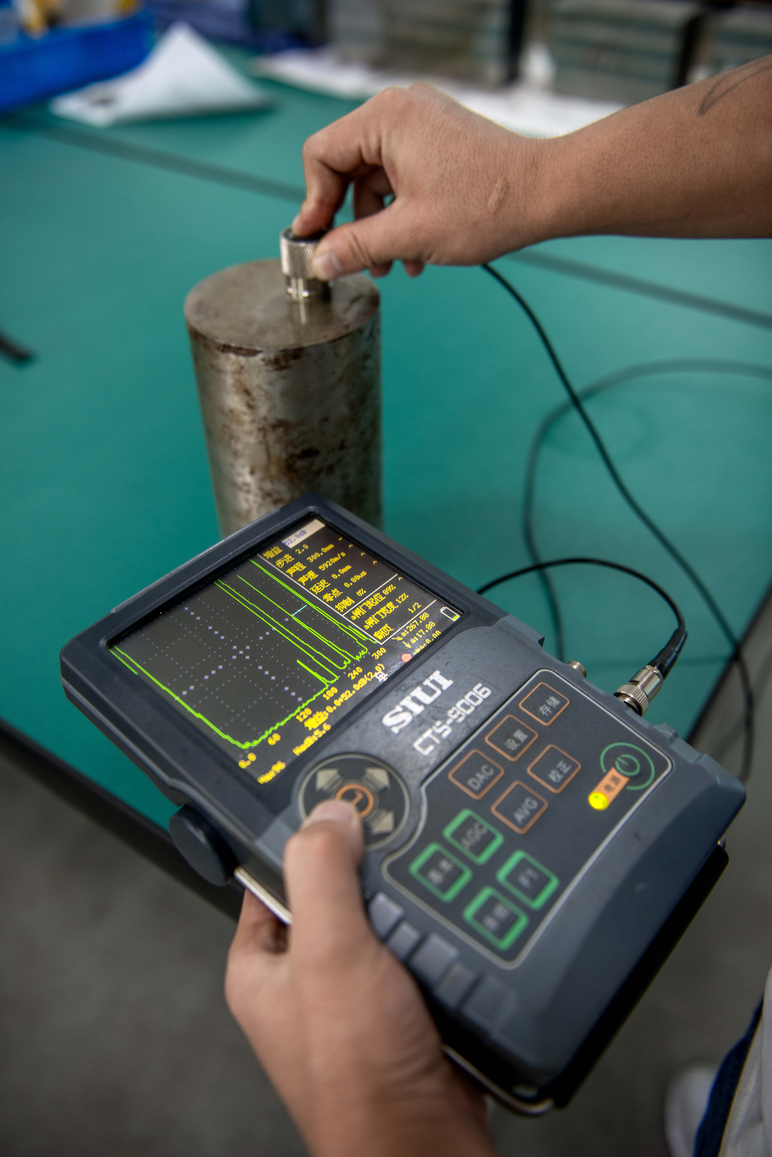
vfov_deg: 60.3
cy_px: 578
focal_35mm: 31
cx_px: 386
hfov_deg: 42.4
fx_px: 996
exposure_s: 1/50
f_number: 3.2
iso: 320
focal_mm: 31
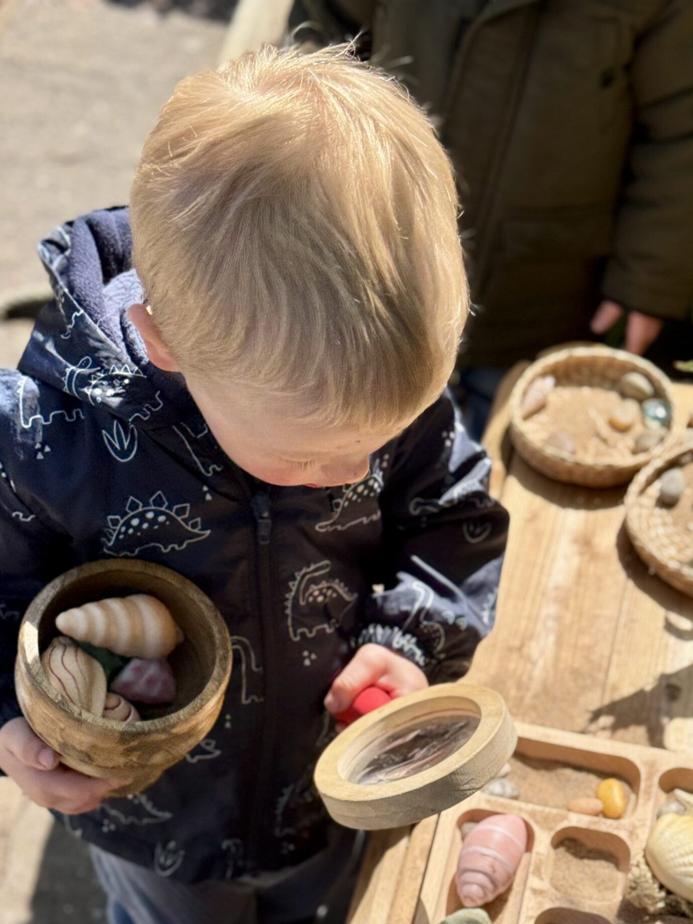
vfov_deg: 28.7
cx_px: 443
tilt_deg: -49.8
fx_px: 1788
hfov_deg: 21.9
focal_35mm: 67
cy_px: 642
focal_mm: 6.76
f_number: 1.78
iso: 64
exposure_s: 1/2513
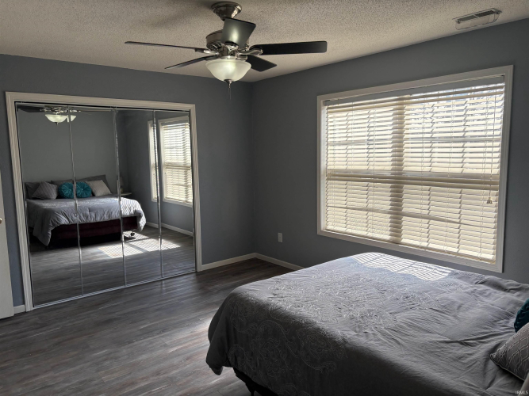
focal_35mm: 26
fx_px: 397
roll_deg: +1.3
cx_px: 264
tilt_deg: -6.6
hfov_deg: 67.3
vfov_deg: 53.0
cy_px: 198
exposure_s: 1/596
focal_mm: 5.96
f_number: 1.6
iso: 50
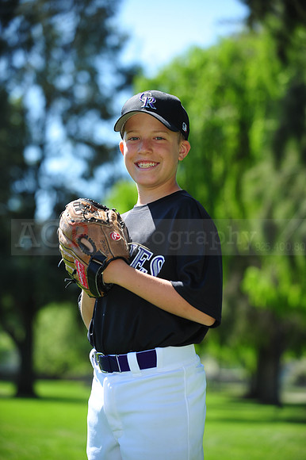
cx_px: 153
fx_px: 1340
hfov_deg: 13.0
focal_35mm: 105
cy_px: 230
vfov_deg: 19.5
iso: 200
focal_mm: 105
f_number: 4
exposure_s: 1/1000
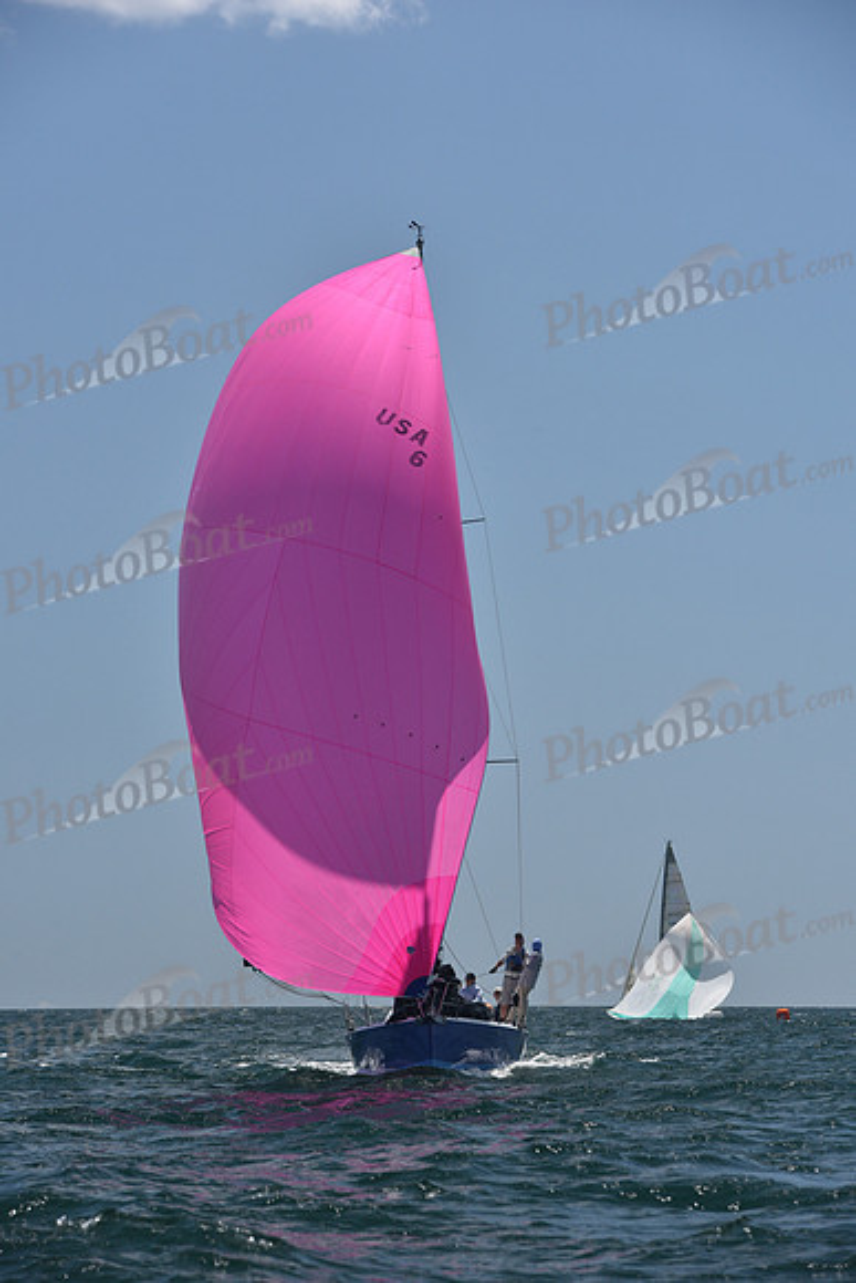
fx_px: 4812
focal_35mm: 135
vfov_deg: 15.2
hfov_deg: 10.2
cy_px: 642
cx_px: 428
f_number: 8
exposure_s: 1/800
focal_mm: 135
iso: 320
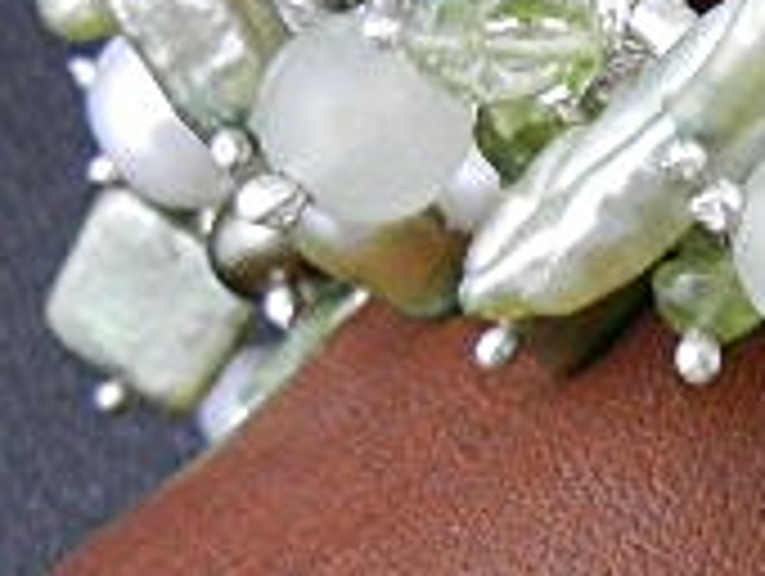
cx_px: 1148
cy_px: 580
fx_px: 4913
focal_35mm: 222
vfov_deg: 6.7
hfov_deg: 8.7
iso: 200
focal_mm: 10.6
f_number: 4
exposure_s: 1/5.7
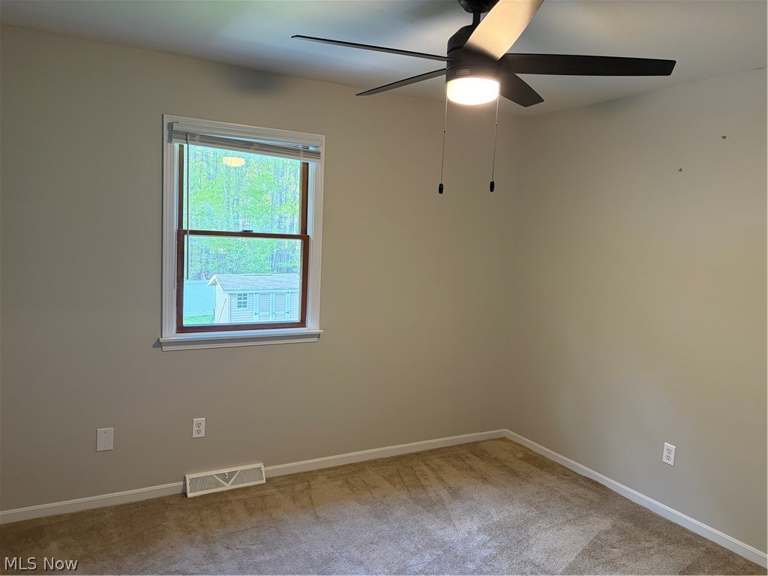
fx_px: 577
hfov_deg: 67.3
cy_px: 288
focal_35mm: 26
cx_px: 384
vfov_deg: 53.1
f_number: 1.6
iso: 200
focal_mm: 5.96
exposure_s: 1/60
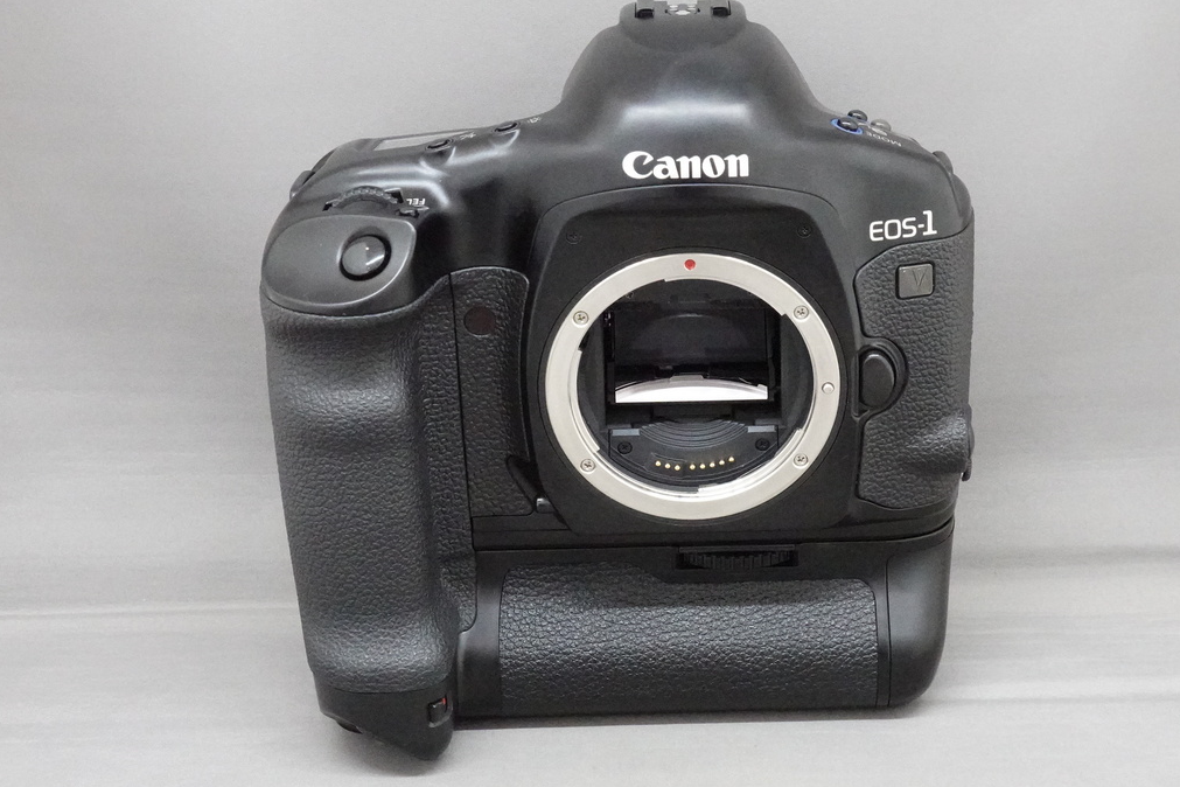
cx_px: 670
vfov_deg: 23.8
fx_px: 1868
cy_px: 350
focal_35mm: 57
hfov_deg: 35.0
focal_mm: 18.24
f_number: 8
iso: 6400
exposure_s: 1/50
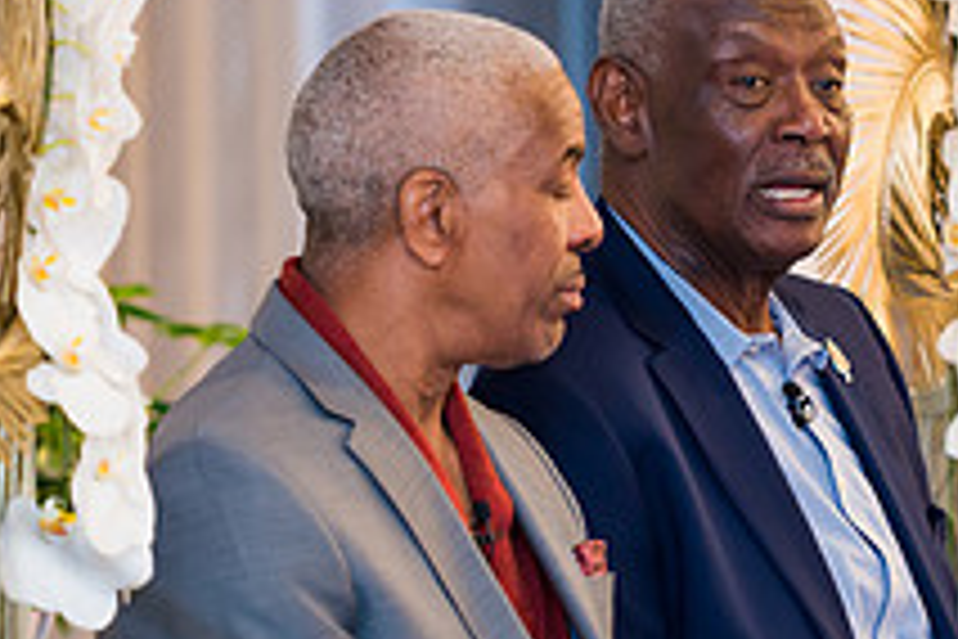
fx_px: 10484
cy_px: 441
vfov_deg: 3.5
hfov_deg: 5.2
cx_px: 648
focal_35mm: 394
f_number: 3.2
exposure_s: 1/200
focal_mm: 145
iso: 800
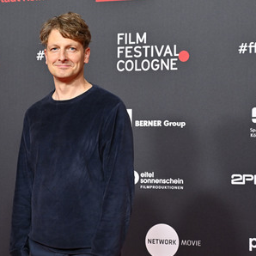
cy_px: 128
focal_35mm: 90
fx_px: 753
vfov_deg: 19.3
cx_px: 71
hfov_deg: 19.2
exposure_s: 1/200
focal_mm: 70
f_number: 5
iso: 1000
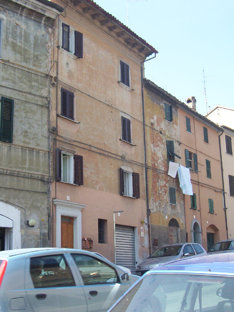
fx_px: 460
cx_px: 117
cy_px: 156
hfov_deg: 28.6
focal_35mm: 51
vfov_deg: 37.5
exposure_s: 1/655
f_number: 3.16
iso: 100
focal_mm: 7.88
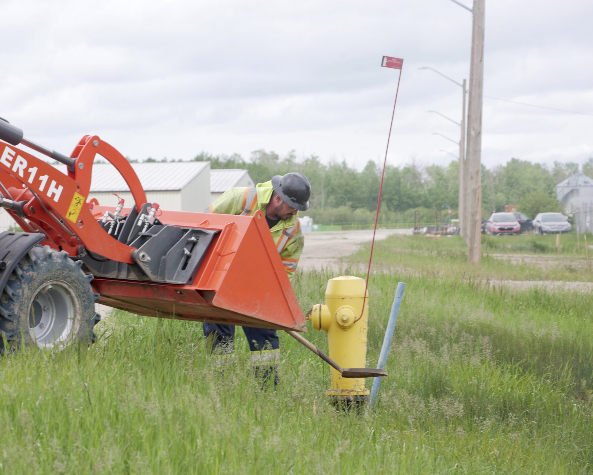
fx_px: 3440
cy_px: 238
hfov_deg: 9.9
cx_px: 280
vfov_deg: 7.9
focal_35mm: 196
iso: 200
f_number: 7.1
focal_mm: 94
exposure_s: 1/250
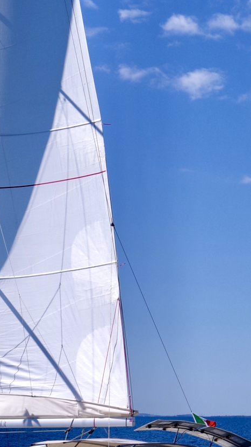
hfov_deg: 14.4
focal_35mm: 83
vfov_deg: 25.5
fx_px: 982
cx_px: 11
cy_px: 166
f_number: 13
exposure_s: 1/250
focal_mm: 30
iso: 200
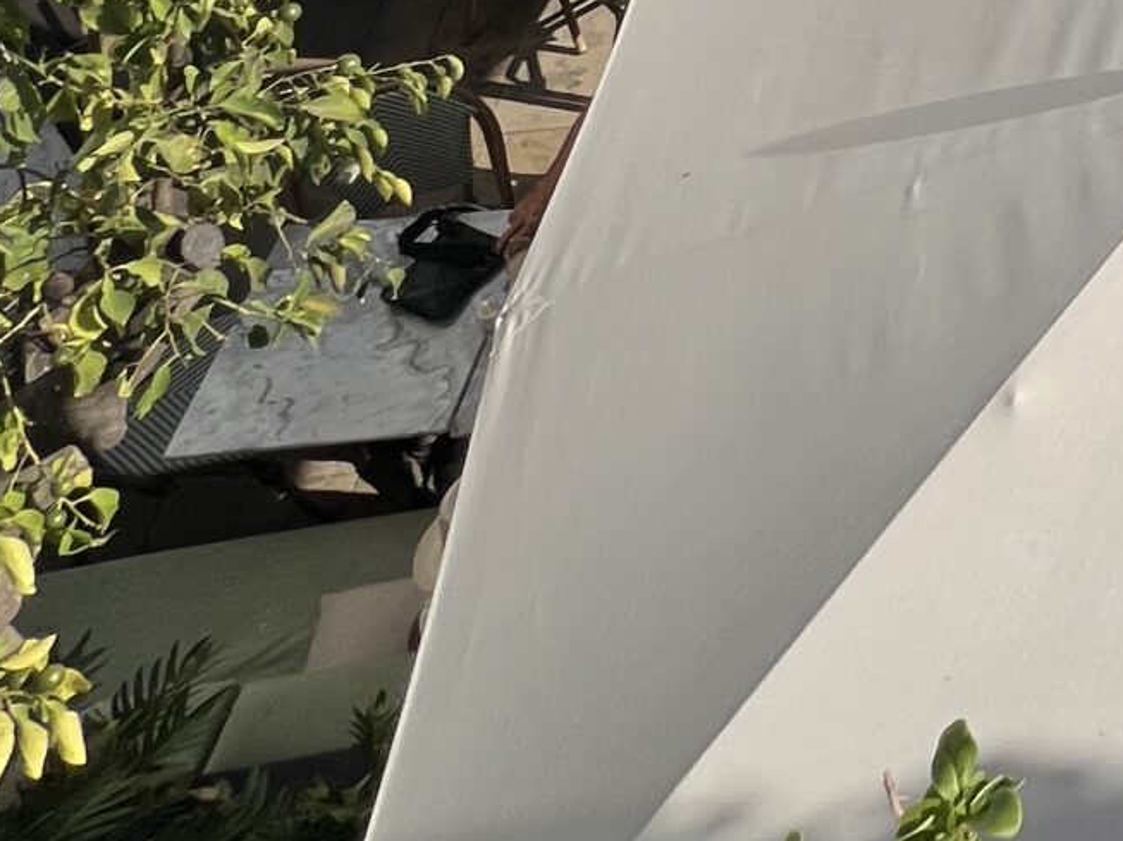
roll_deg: -13.4
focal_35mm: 51
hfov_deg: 25.1
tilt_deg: -34.8
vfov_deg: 21.3
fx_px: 1654
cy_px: -585
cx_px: 1807
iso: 32
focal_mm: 1.57
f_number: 1.8
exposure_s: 1/2096
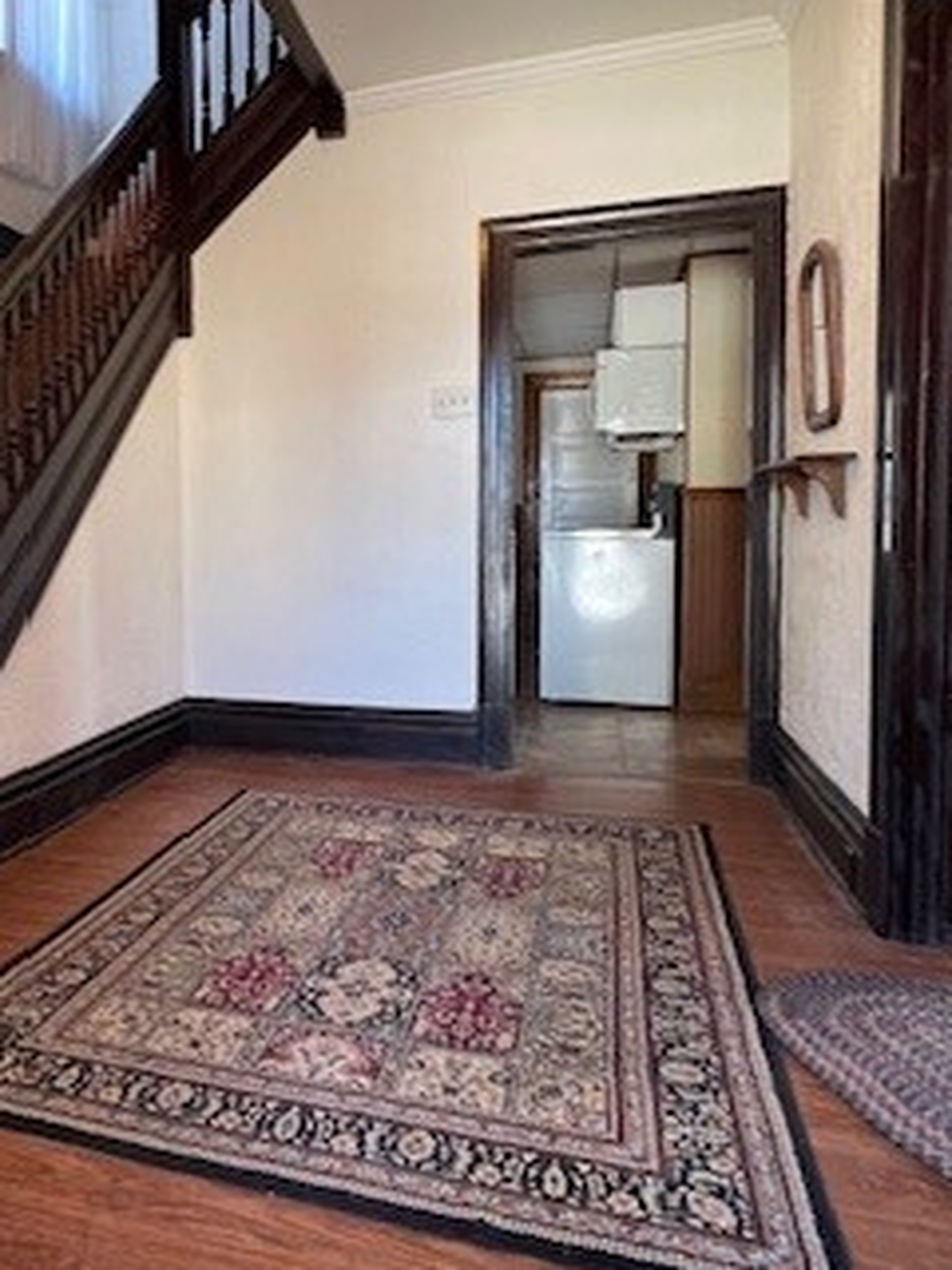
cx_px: 186
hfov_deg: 49.8
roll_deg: -1.0
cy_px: 560
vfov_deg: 67.1
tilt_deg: +0.4
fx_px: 953
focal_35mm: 26
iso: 160
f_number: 1.8
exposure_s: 1/60
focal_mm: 1.57
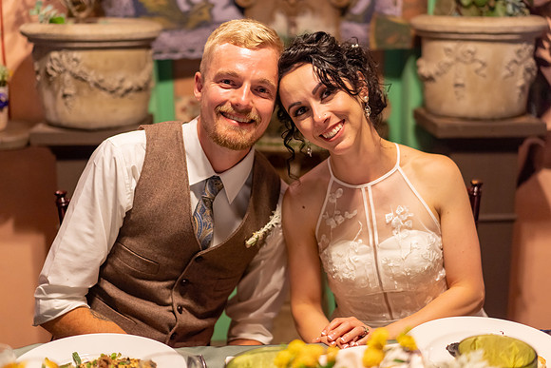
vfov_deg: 24.6
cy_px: 184
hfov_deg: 36.2
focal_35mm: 55
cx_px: 276
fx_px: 842
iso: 1000
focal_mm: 55
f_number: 2
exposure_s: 1/160
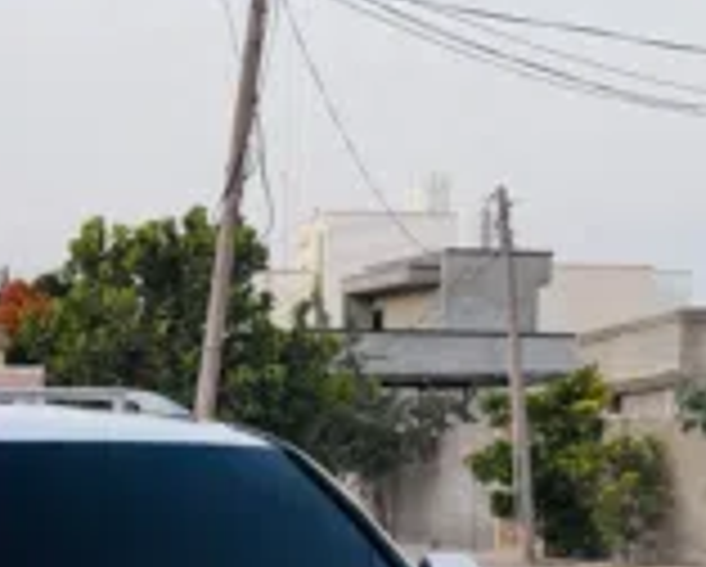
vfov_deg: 9.7
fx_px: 3326
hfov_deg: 12.1
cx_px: 126
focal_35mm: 159
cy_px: 585
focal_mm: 7.5
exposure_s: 1/121
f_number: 2.2
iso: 100
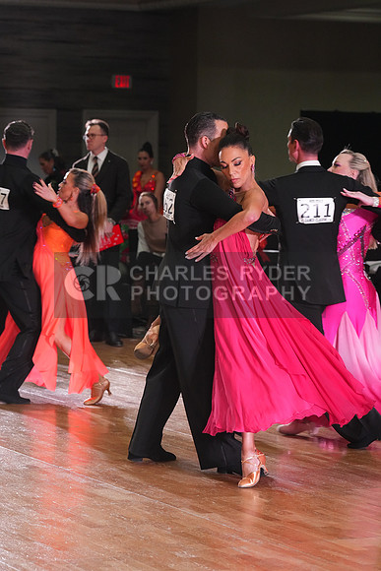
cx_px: 190
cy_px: 286
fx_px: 2031
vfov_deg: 16.0
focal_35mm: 128
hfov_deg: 10.7
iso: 4000
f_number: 5.6
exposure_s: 1/200
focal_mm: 128
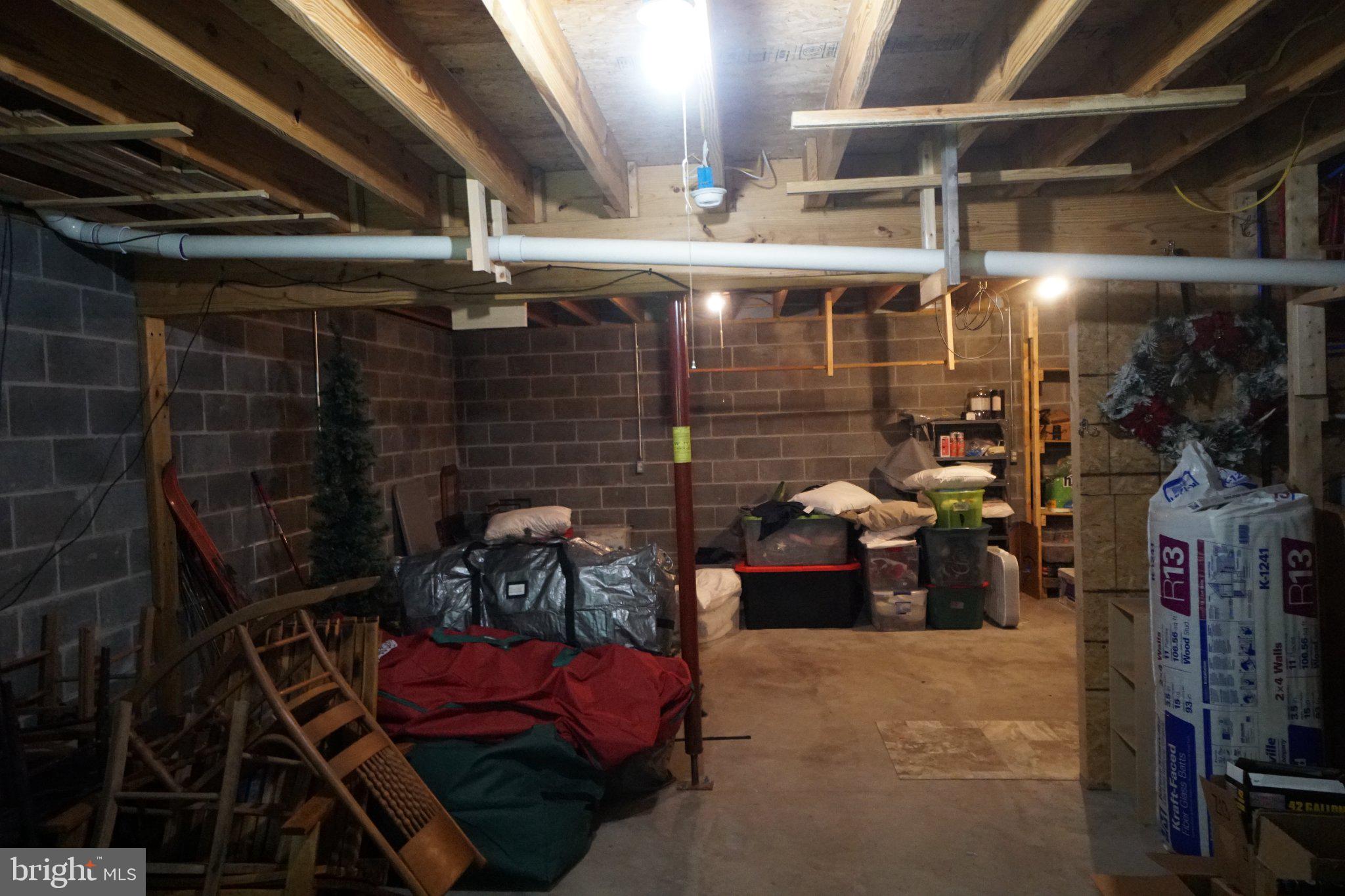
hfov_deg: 70.4
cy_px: 448
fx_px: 953
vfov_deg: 50.4
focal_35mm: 26
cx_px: 672
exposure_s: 1/60
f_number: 4
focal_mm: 17
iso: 6400
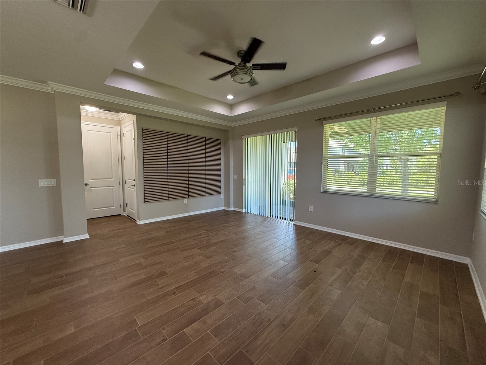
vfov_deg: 85.7
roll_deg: -0.7
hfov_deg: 102.1
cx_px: 243
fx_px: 197
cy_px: 182
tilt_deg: -3.9
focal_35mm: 14
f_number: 2.2
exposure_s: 1/120
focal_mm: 2.22
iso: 250
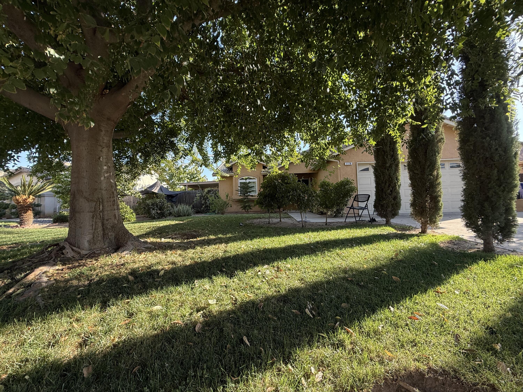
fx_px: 212
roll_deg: +1.6
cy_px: 196
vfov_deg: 85.7
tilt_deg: +2.1
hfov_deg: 102.1
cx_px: 262
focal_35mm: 14
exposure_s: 1/268
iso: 64
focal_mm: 2.22
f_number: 2.2
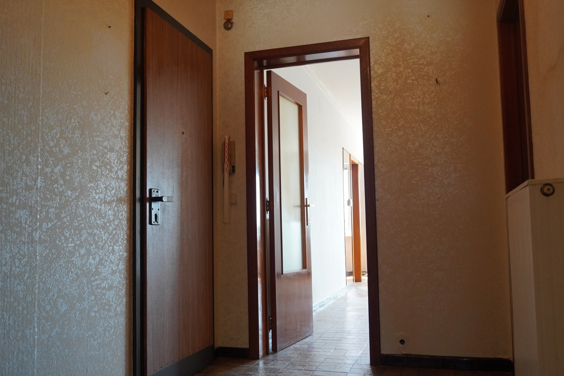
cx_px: 287
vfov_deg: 38.9
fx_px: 533
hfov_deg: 55.8
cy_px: 191
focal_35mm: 34
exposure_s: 1/160
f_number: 4
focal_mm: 22
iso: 1250
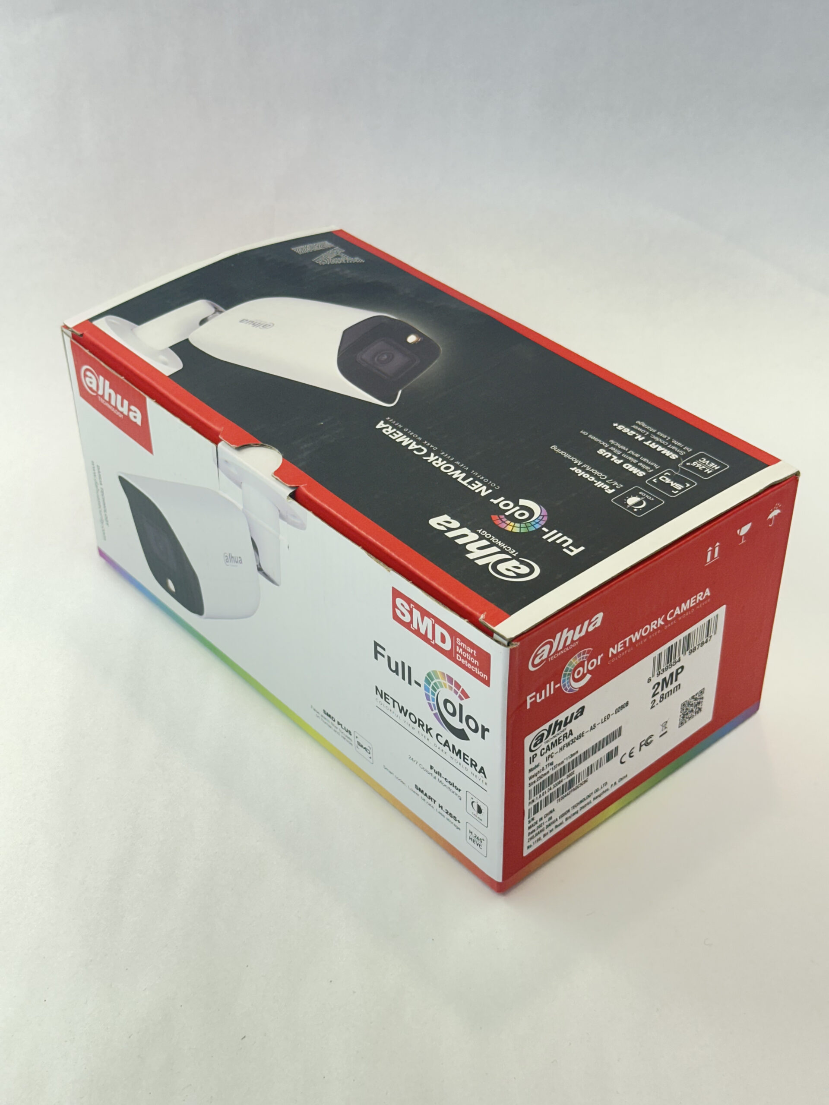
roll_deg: +1.2
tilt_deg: -38.4
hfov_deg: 30.3
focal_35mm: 48
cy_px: 552
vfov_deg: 39.7
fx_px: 1533
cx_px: 414
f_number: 1.78
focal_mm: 6.86
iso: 64
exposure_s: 1/100
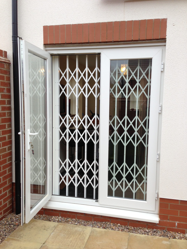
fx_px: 238
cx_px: 94
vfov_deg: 55.4
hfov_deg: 42.9
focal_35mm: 33
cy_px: 124
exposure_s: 1/123
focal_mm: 4.13
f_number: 2.4
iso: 50
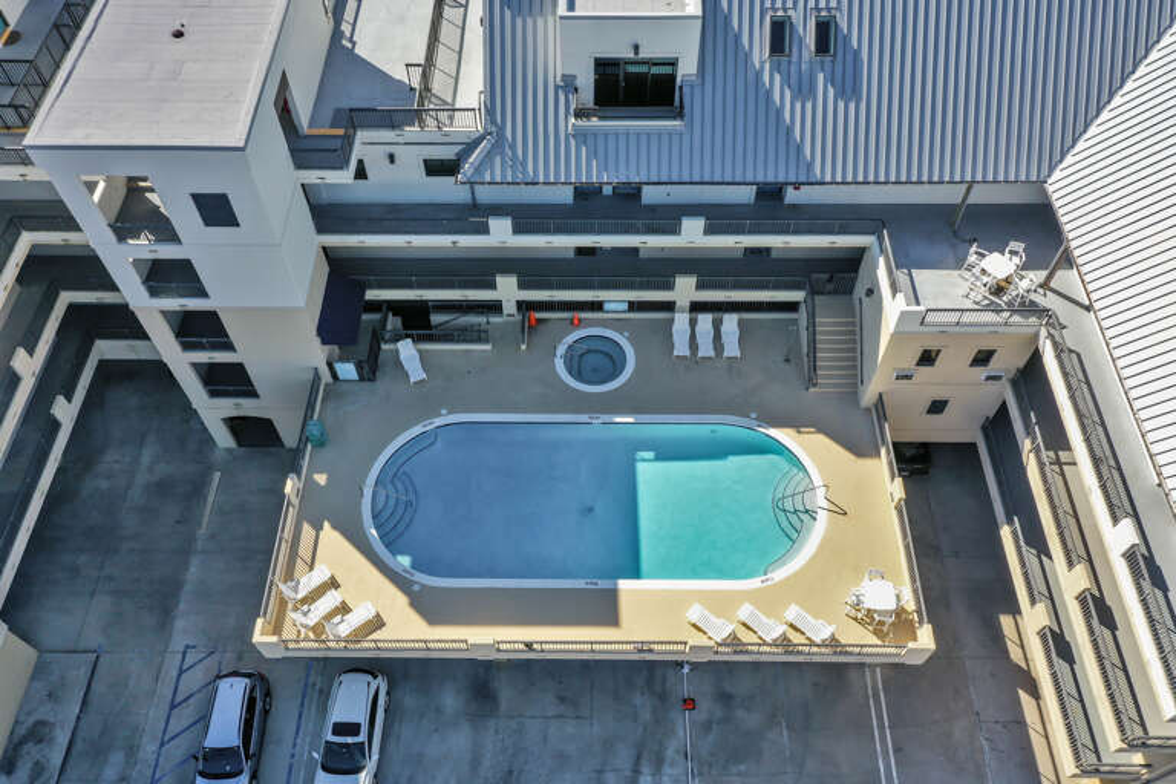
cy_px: 392
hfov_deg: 65.5
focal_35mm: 28
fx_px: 915
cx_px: 588
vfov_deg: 46.4
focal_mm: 10.26
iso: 100
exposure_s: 1/400
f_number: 5.6
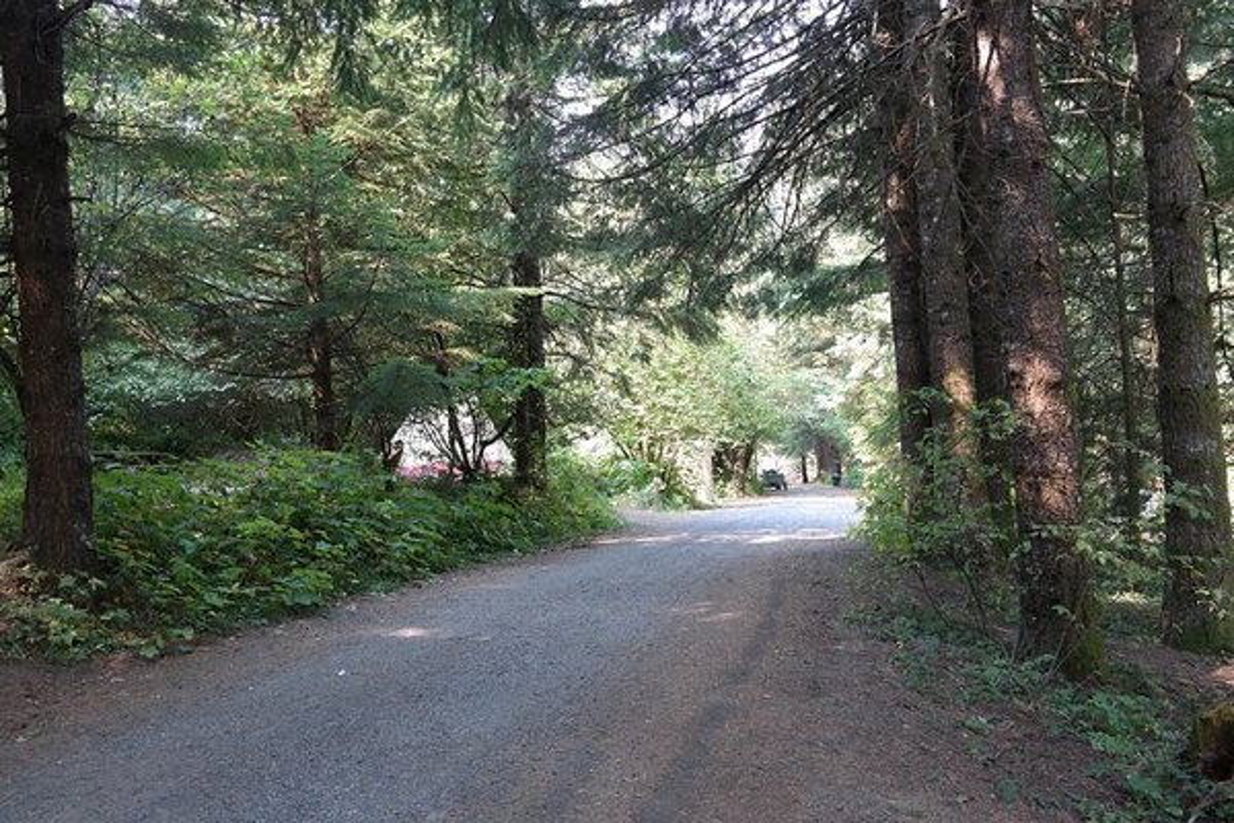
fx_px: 1028
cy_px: 412
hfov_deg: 61.9
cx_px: 617
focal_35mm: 30
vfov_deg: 43.6
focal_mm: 20
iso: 800
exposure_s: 1/125
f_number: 4.5
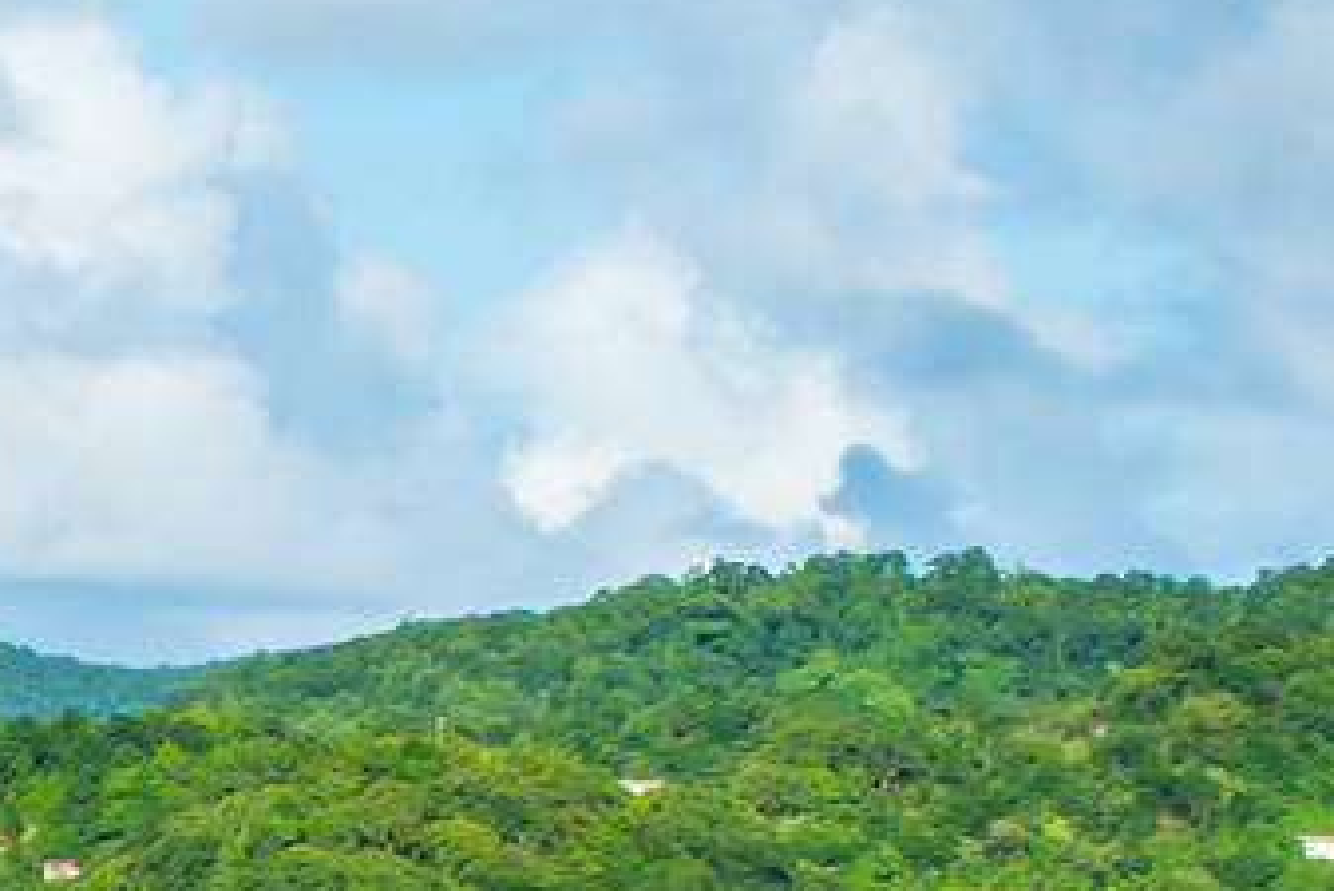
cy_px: 2000
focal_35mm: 342
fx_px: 12678
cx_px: -1314
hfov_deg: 5.9
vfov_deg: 4.0
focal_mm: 40
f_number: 8
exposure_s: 1/320
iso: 100
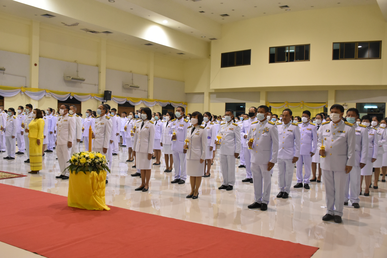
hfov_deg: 55.1
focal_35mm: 34
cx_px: 194
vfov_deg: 38.4
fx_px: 371
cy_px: 129
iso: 2000
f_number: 4.5
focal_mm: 23
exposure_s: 1/80
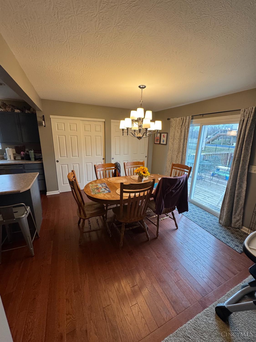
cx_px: 128
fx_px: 138
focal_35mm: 14
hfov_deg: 85.7
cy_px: 171
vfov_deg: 102.1
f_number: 2.2
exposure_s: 1/120
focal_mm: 2.22
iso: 250
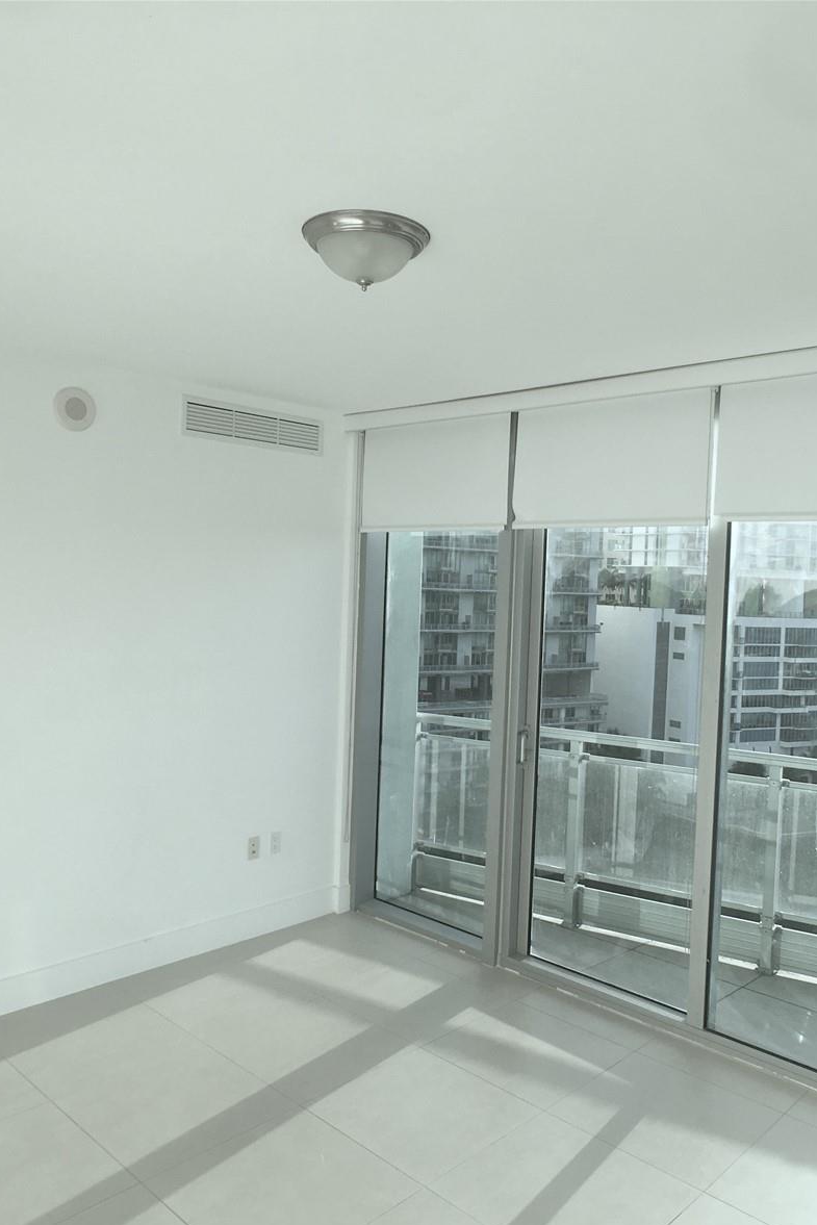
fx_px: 1395
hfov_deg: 32.6
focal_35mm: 41
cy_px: 623
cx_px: 440
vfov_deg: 47.4
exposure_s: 1/615
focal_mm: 4.15
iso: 25
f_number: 2.2
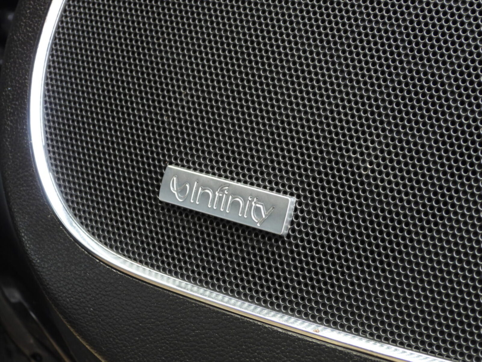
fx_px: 1044
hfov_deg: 26.0
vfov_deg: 19.6
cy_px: 181
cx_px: 241
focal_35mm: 75
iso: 280
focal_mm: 13.5
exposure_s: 1/60
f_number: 3.5
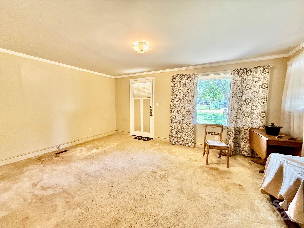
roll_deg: -0.2
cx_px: 152
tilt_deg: -4.3
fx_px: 123
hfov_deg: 102.1
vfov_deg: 85.7
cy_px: 114
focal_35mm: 14
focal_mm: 2.22
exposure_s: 1/120
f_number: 2.2
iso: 500
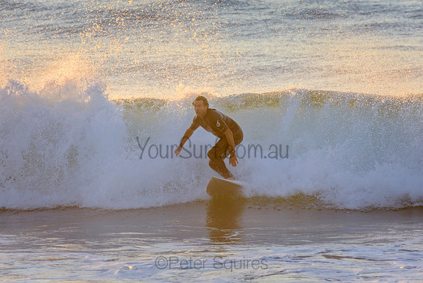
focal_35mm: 750
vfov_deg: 1.8
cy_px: 142
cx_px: 212
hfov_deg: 2.7
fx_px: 8815
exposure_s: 1/1000
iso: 400
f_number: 5.6
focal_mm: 500
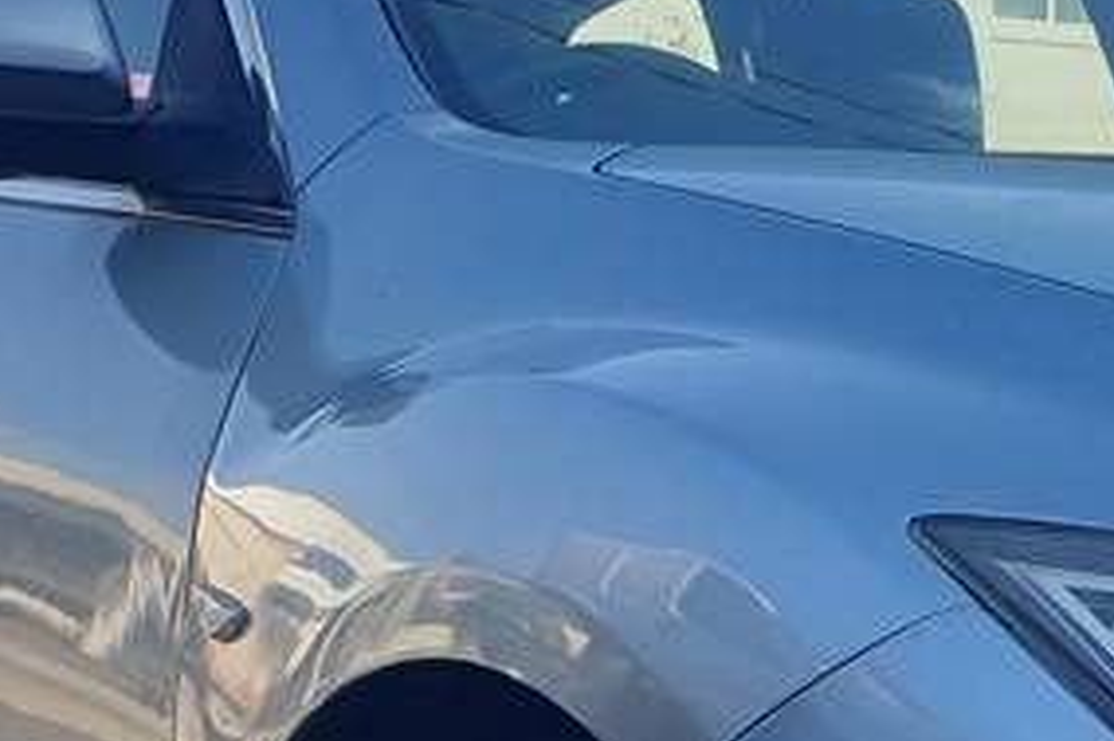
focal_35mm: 137
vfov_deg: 9.7
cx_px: 1314
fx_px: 4237
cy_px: 1066
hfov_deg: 14.5
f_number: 2.4
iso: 50
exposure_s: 1/608
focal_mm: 4.3
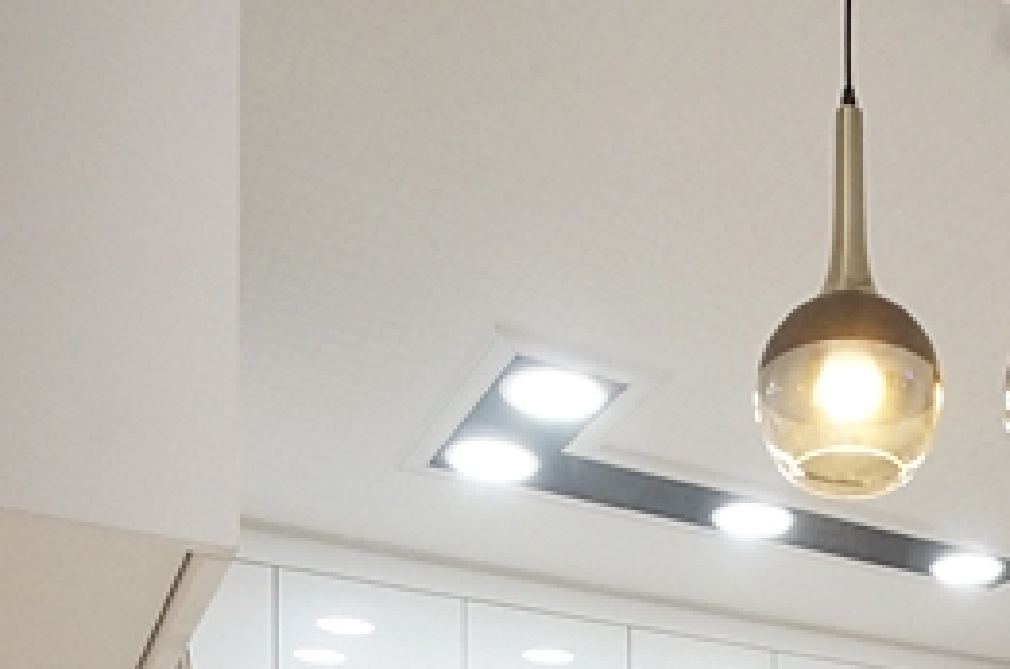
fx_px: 1288
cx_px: 906
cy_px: 1021
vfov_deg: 23.1
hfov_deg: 39.7
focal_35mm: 46
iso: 1600
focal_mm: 10
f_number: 9
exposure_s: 1/60
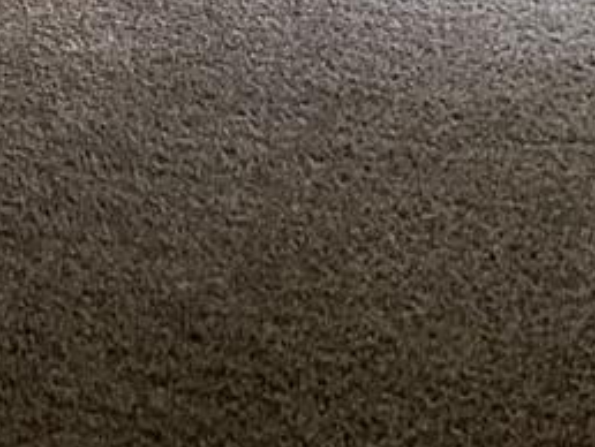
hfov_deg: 16.5
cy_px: -431
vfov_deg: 11.6
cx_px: -88
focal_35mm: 115
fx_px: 1979
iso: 125
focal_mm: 3
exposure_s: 1/60
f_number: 1.8
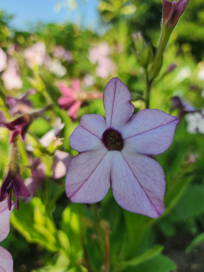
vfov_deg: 73.9
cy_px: 136
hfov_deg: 58.9
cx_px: 102
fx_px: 181
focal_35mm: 23
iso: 12
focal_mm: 6.4
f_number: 1.8
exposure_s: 1/493
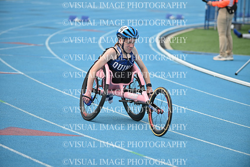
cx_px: 125
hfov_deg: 11.7
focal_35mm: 175
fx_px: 1216
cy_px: 84
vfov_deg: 7.9
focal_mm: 175
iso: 250
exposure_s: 1/3200
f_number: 3.5
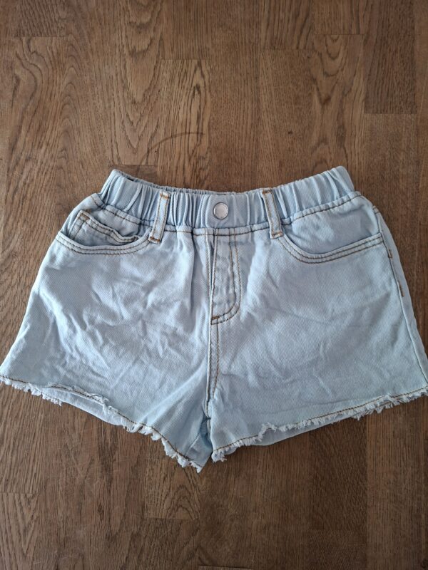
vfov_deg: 73.9
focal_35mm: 23
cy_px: 285
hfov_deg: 58.9
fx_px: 379
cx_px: 214
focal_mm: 5.54
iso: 320
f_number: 1.8
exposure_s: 1/33
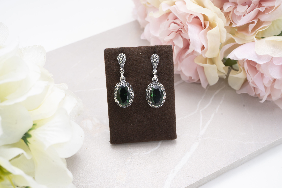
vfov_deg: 27.0
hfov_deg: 39.6
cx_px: 141
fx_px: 392
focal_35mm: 50
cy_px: 94
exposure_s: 1/80
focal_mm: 50
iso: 100
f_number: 10
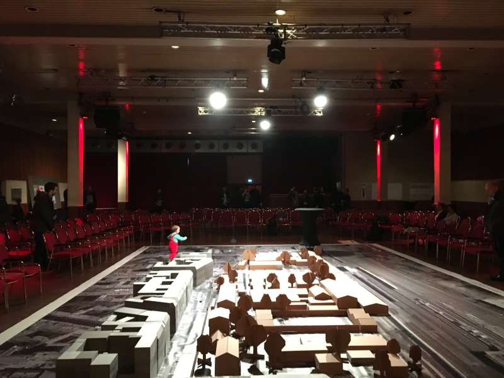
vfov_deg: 48.2
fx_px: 422
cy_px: 189
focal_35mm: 29
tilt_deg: +2.2
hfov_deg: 61.7
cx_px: 252
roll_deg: +0.7
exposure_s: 1/17
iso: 320
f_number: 2.2
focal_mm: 4.15
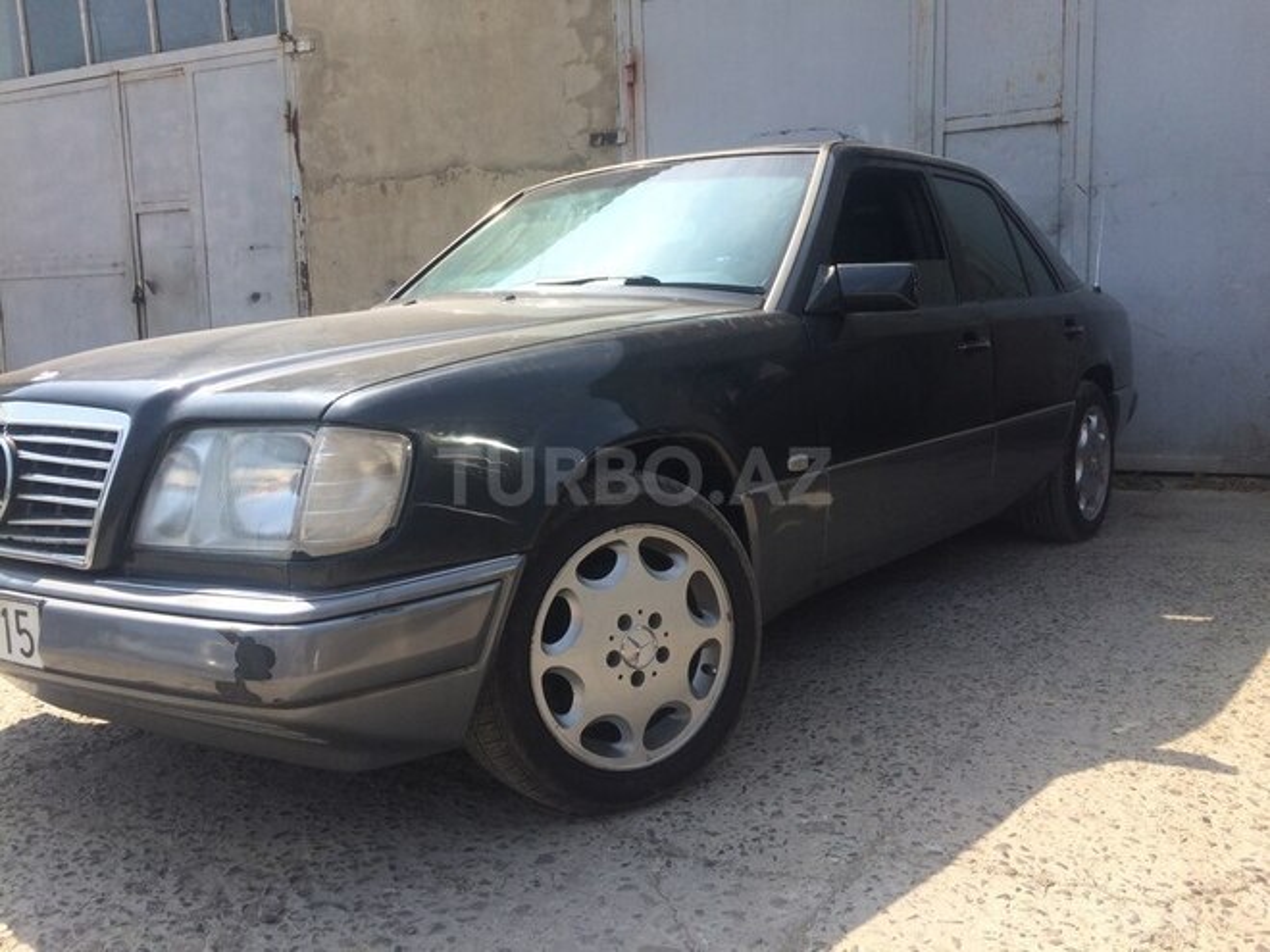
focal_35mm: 29
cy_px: 476
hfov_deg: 61.7
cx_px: 635
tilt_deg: -8.0
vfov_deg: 48.2
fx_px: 1064
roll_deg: +0.0
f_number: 2.2
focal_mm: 4.15
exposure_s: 1/1244
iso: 32
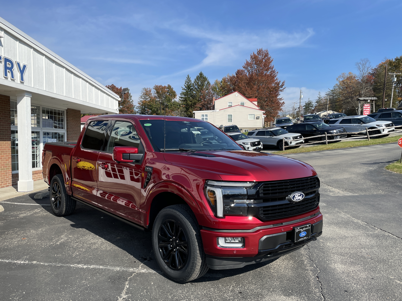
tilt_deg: -1.9
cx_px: 186
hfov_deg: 63.4
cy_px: 160
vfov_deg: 49.7
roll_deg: +2.5
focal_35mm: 28
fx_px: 325
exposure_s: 1/2817
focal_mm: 4.2
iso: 32
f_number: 1.6
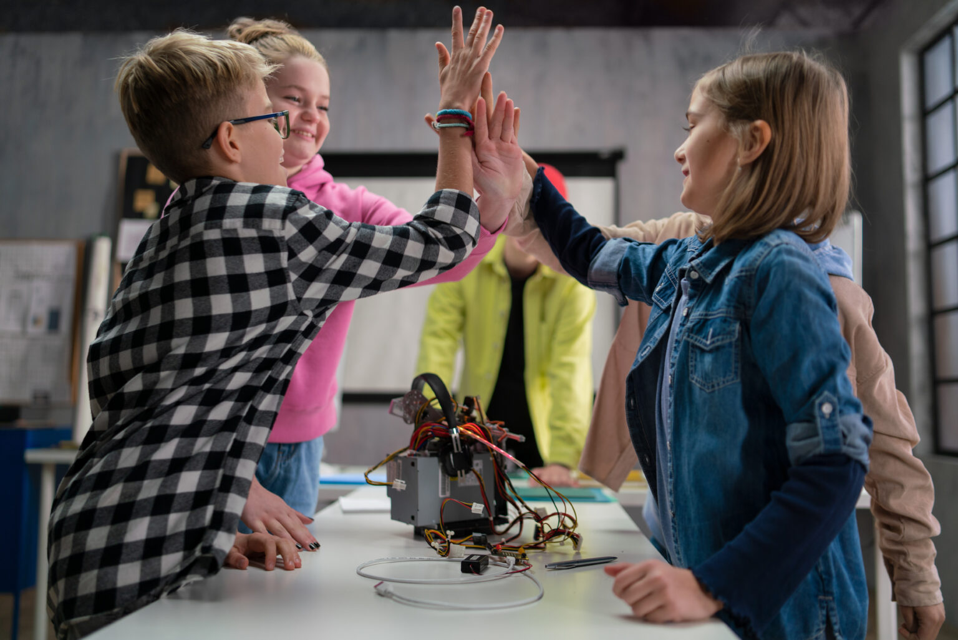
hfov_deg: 54.4
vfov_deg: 37.9
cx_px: 479
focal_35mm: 35
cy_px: 320
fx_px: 932
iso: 250
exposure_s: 1/250
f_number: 2
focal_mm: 35
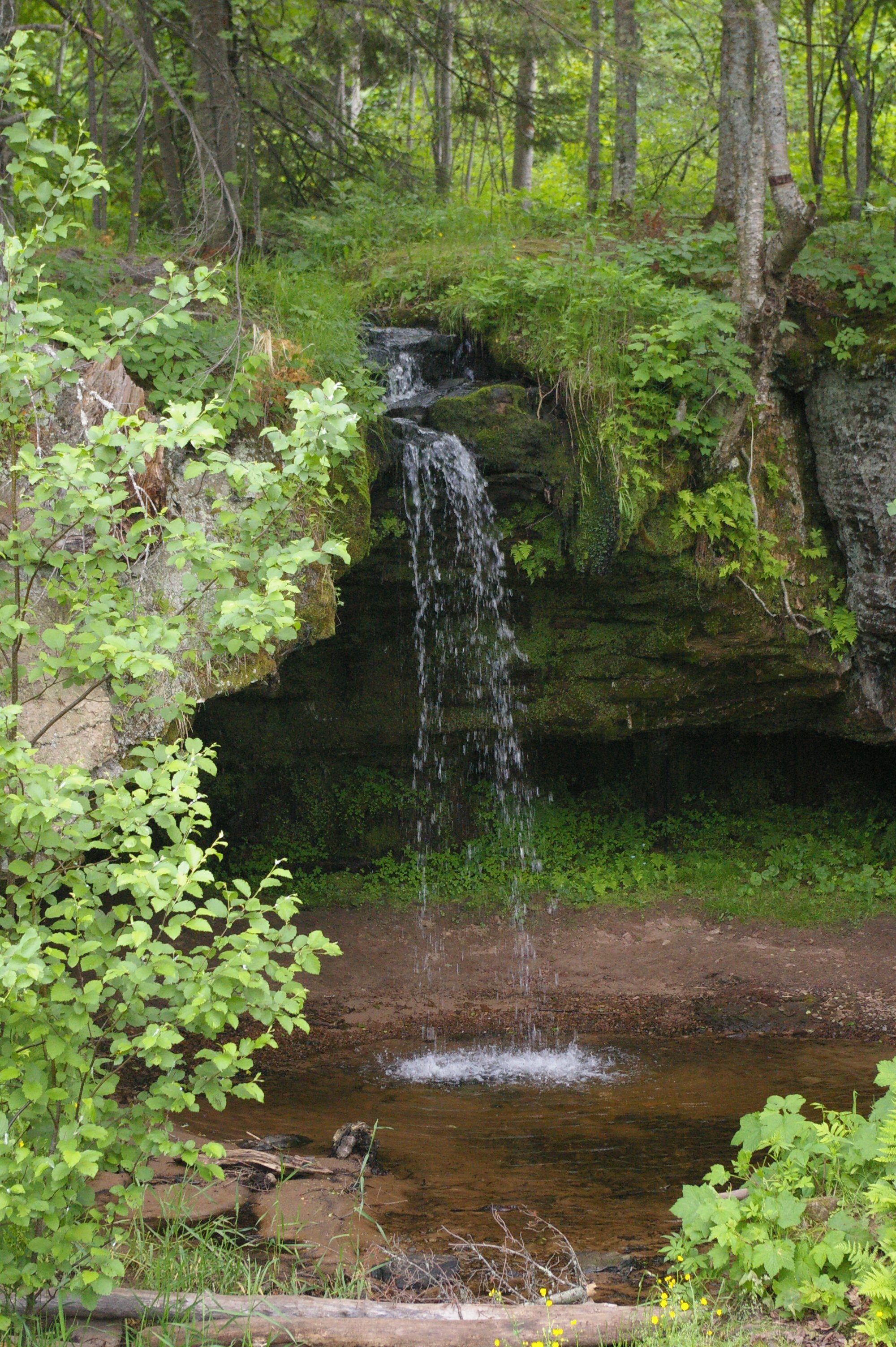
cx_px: 448
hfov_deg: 16.5
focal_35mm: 82
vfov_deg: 24.6
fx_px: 3085
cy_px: 674
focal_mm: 55
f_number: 6.7
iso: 1600
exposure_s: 1/90
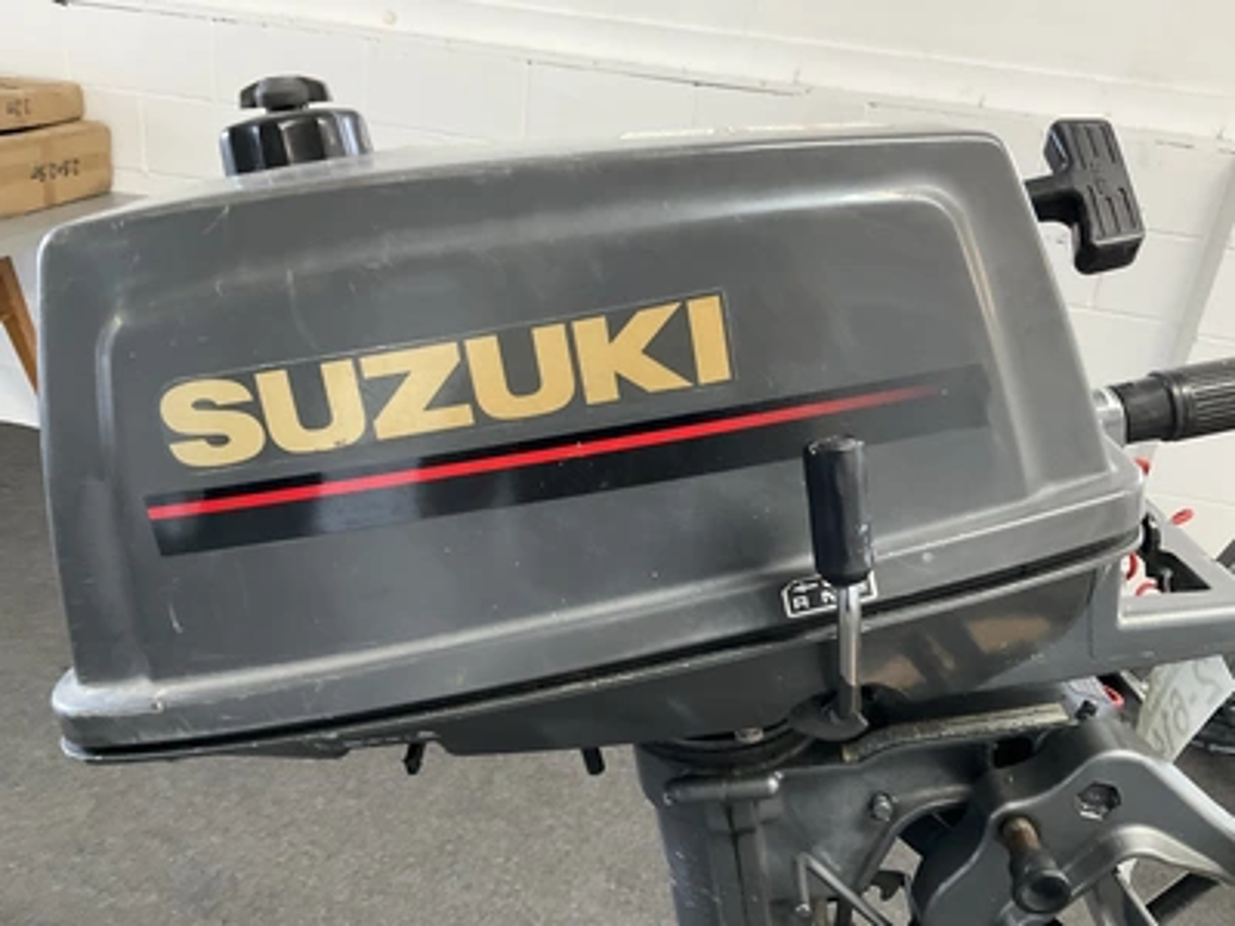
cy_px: 463
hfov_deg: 61.7
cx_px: 618
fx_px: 1035
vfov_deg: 48.2
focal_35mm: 29
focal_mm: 3
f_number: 1.8
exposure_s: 1/40
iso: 320
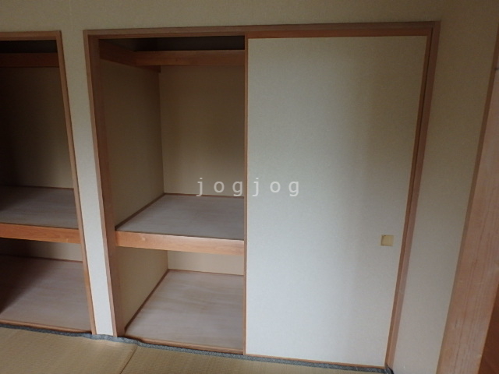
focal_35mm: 21
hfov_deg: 79.0
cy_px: 187
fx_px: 303
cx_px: 250
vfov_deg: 63.4
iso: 200
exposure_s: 1/40
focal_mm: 3.7
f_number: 3.5
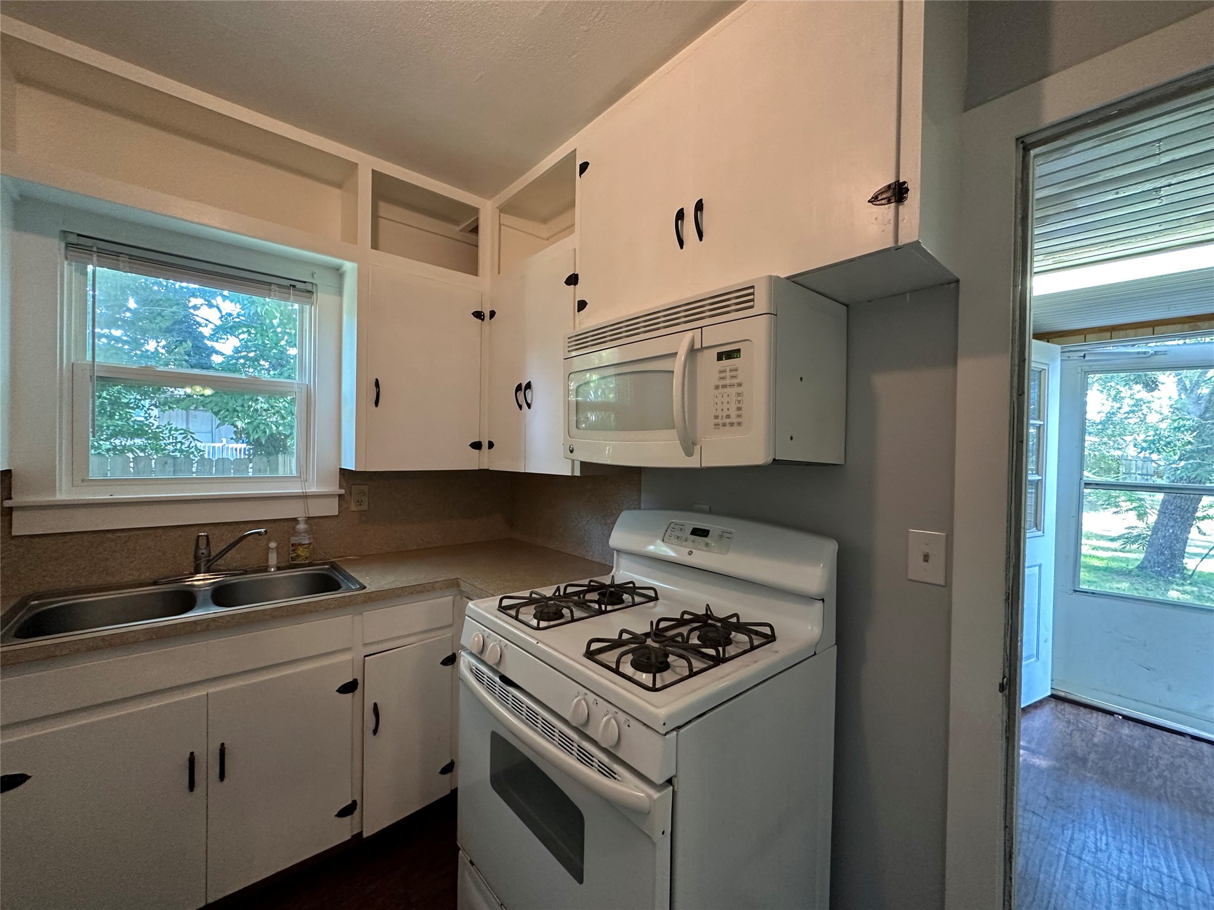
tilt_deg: -1.9
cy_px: 455
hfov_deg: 102.1
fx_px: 491
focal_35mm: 14
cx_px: 607
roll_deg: -1.4
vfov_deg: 85.7
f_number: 2.2
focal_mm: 2.22
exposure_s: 1/60
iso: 250
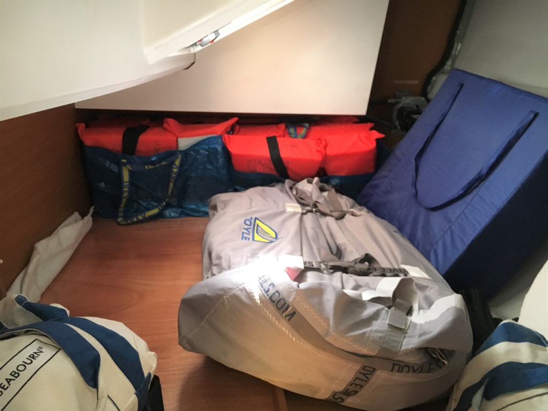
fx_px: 459
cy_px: 206
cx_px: 274
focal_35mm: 29
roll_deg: -0.7
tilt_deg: -20.5
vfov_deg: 48.2
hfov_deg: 61.7
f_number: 2.2
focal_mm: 4.15
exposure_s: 1/25
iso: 200
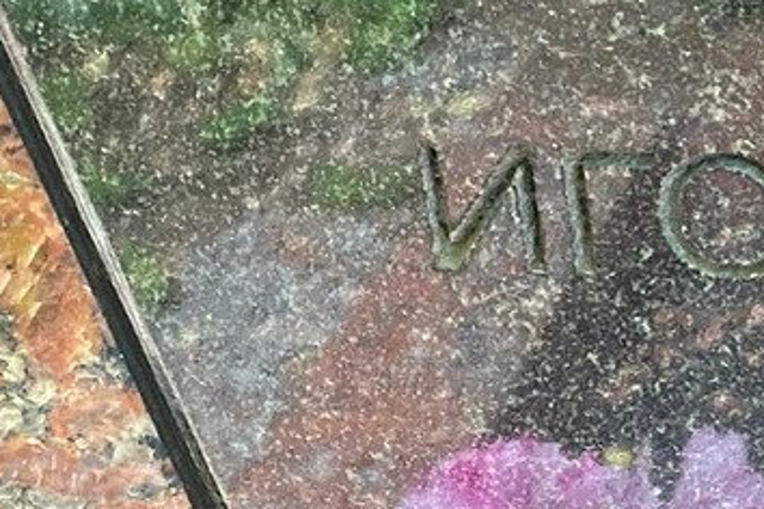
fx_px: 2334
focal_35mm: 110
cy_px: 88
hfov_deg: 16.6
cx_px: 1213
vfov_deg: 12.4
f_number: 1.8
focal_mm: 4.25
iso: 400
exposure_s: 1/60
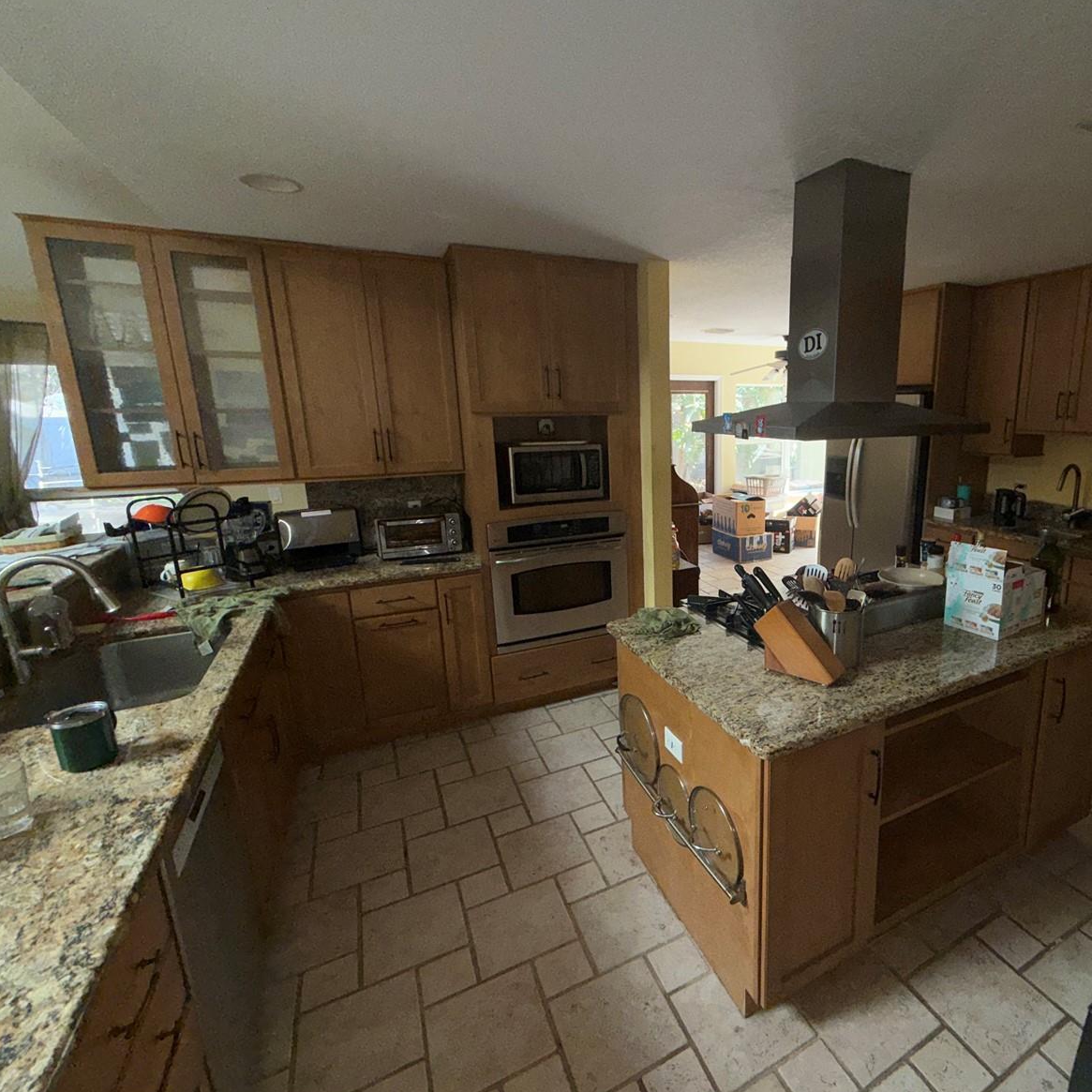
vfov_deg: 84.0
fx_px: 607
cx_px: 702
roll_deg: +0.6
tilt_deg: -10.6
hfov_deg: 81.9
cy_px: 538
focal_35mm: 17
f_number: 2.2
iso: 64
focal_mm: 2.22
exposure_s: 1/122
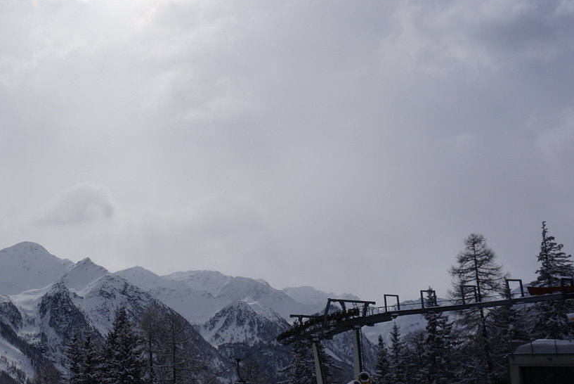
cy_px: 185
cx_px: 97
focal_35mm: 47
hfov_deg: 39.8
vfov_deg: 28.7
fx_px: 750
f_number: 13
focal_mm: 16
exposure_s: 1/500
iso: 100
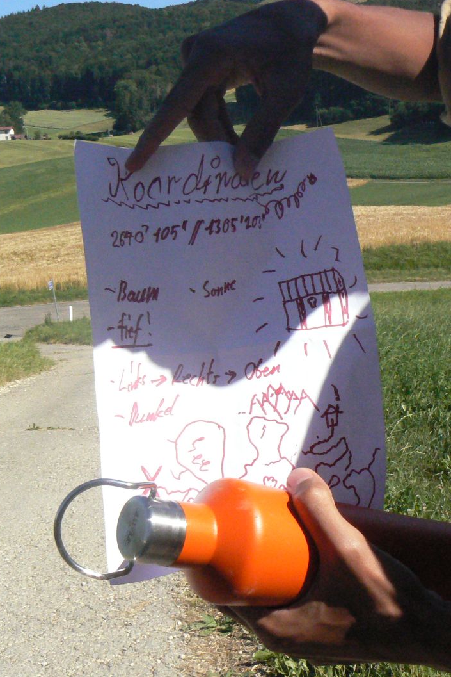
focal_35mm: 51
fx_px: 958
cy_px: 332
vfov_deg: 38.9
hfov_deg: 26.5
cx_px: 236
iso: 400
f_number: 7.1
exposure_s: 1/1600
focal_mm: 6
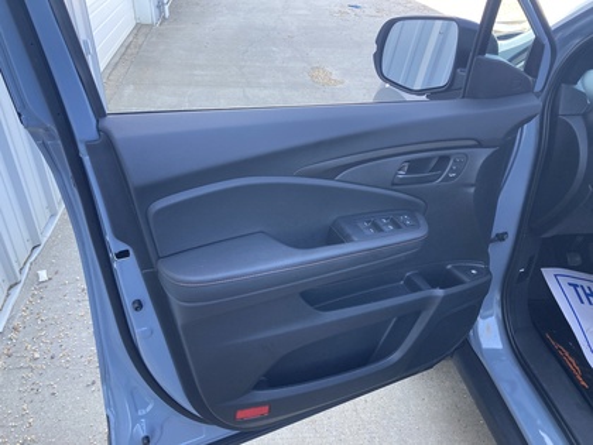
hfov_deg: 63.4
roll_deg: -1.2
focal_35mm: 28
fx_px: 480
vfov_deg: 49.7
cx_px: 296
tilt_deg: -32.7
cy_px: 222
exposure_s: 1/121
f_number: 1.8
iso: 50
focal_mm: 3.99
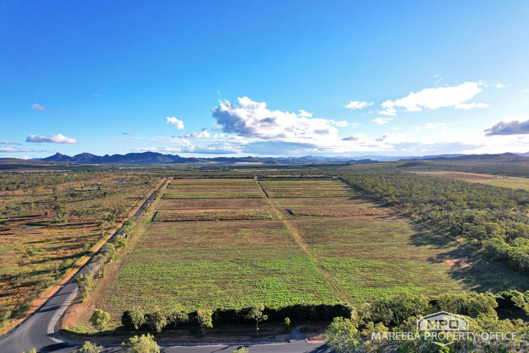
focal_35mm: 22
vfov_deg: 57.2
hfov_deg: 78.6
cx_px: 264
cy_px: 176
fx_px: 323
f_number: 2.8
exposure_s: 1/1500
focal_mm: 8.38
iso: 110
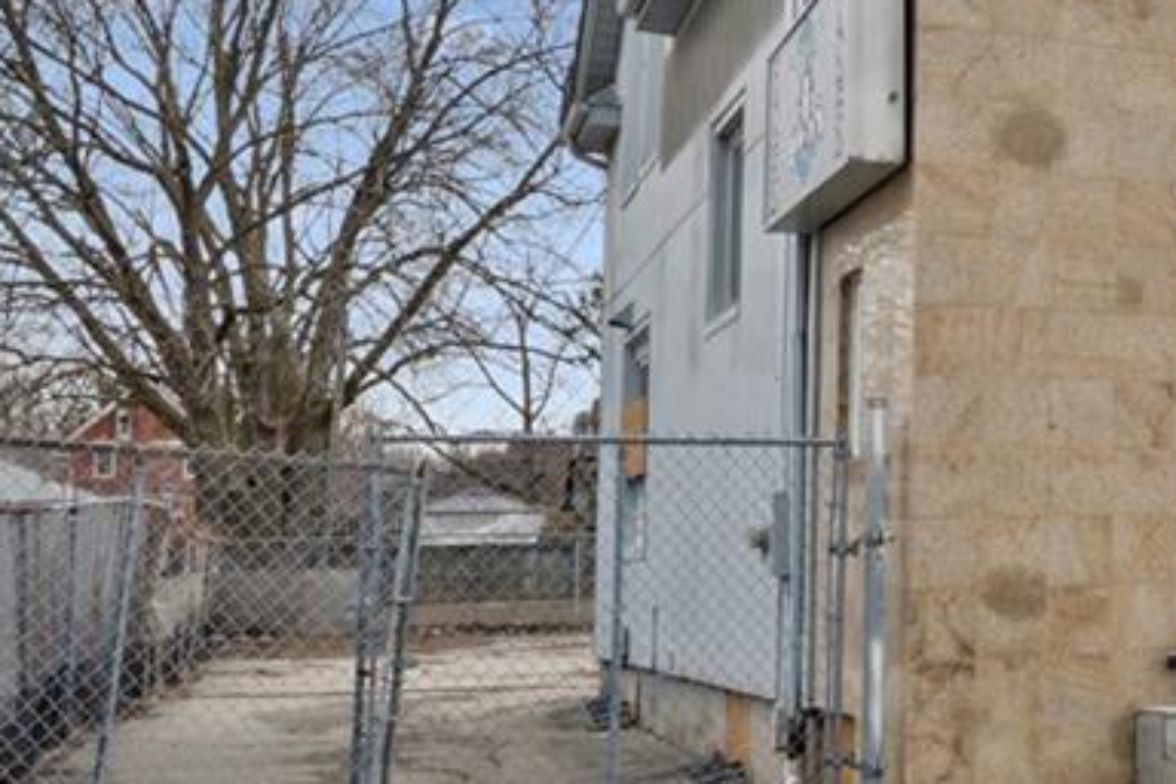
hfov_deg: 32.9
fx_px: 1611
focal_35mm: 49
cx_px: 1412
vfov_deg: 25.9
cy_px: -2
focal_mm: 18.5
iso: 200
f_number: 16
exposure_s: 1/160
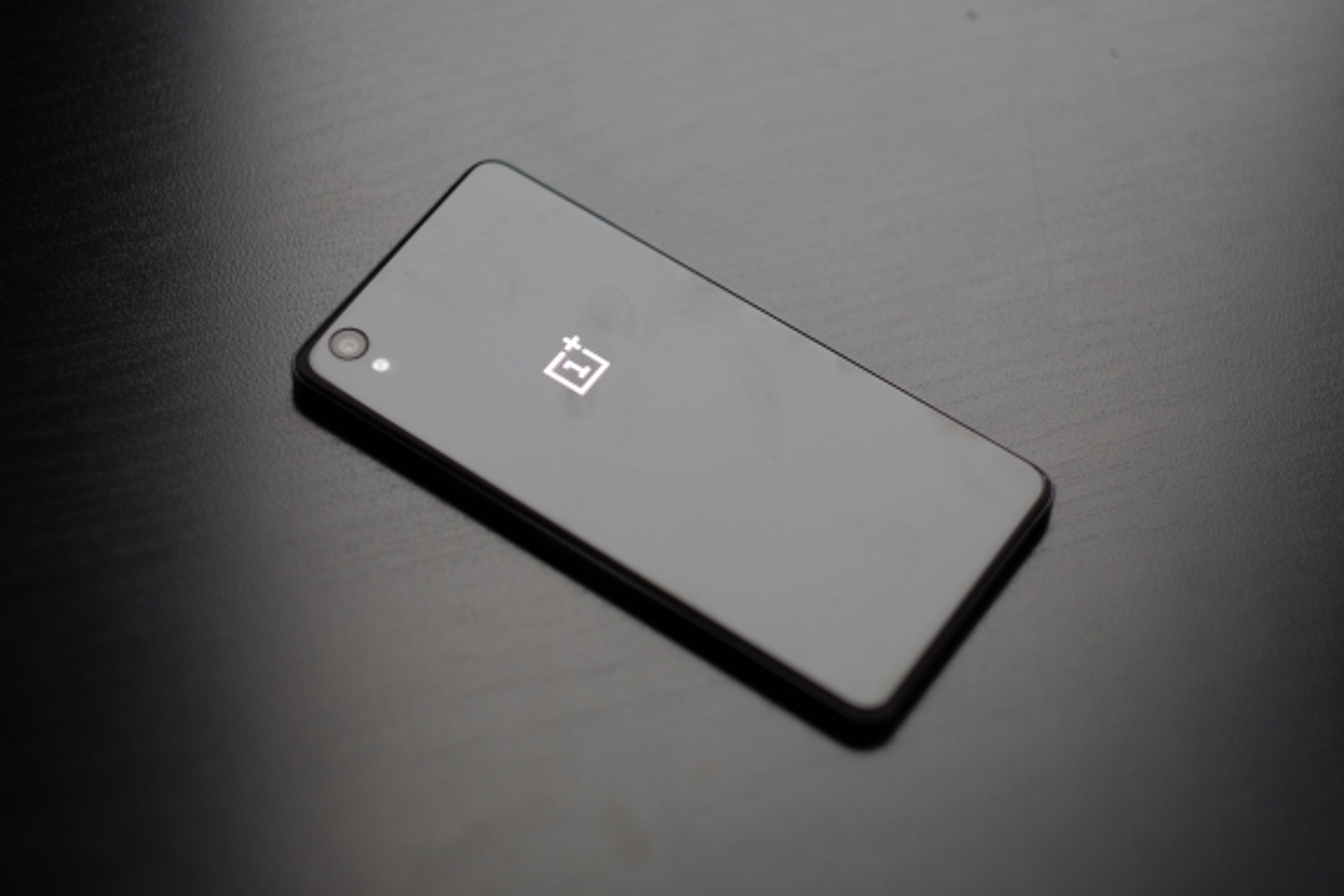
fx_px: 3285
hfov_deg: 23.1
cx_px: 668
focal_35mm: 88
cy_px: 439
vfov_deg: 15.5
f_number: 1.2
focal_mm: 56
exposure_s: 1/600
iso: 200
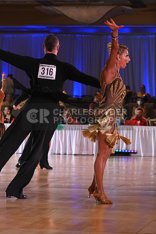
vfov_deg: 12.8
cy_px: 117
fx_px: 1039
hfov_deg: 8.6
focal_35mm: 160
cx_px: 78
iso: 1600
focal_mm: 160
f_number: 8
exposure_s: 1/200
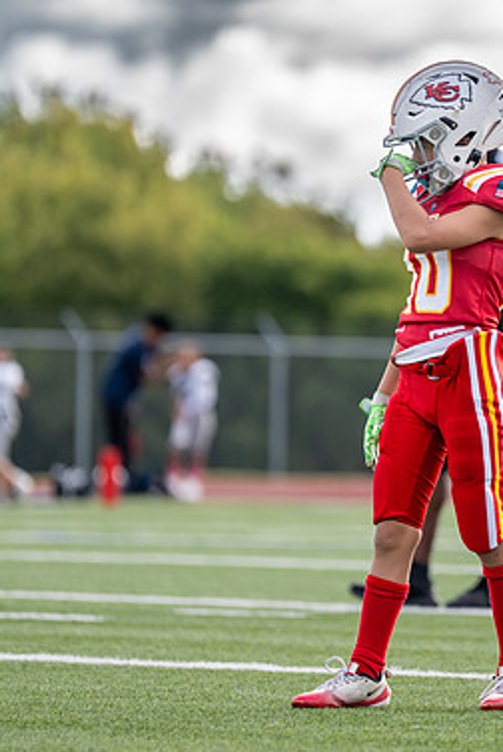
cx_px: 465
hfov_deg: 3.5
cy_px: 336
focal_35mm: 397
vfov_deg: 5.2
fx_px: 8305
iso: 320
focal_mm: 200
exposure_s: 1/2500
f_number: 2.8
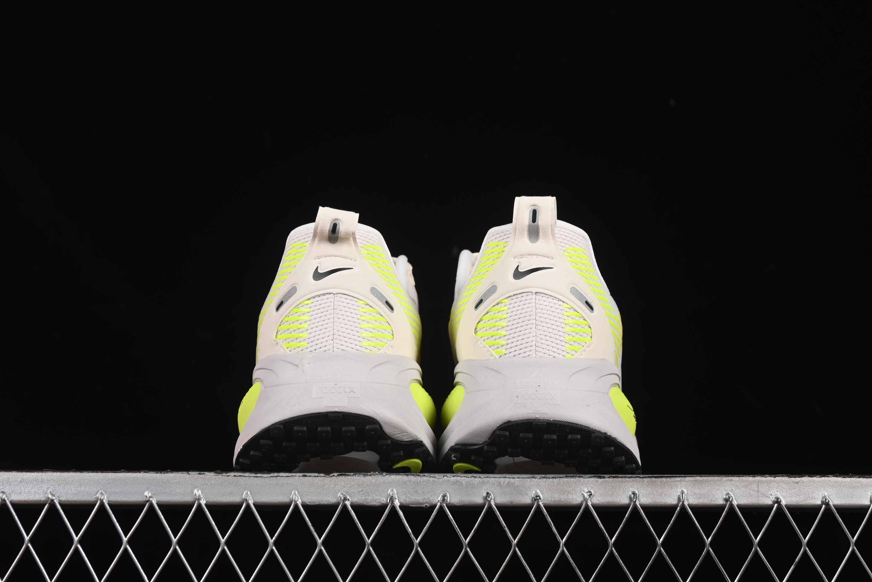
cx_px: 435
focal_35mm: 76
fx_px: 1841
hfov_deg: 26.6
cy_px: 288
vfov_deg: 18.0
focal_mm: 50
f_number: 8
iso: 160
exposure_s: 1/80
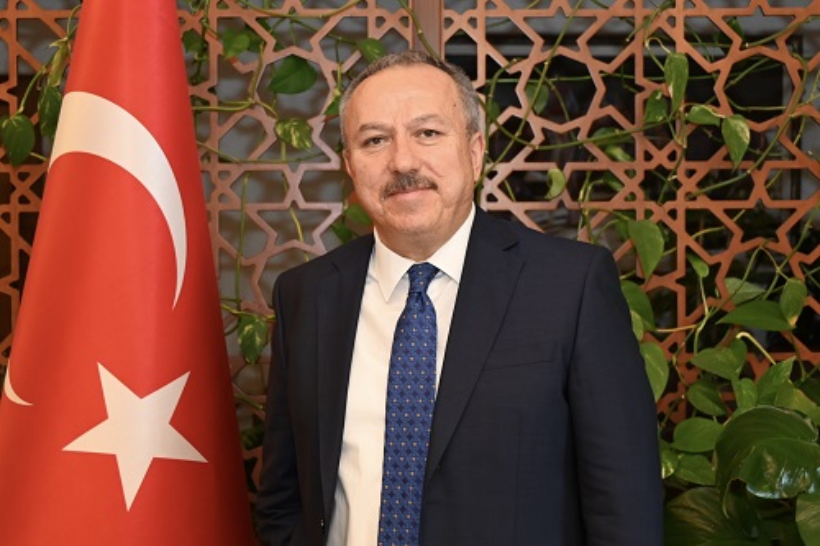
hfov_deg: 33.4
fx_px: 1366
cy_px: 273
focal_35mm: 60
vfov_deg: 22.6
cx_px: 410
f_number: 4.5
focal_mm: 40
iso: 800
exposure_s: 1/60
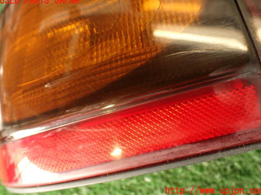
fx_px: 249
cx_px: 132
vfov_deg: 42.9
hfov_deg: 55.4
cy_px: 96
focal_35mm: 33
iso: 160
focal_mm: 5.79
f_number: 2.4
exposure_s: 1/60
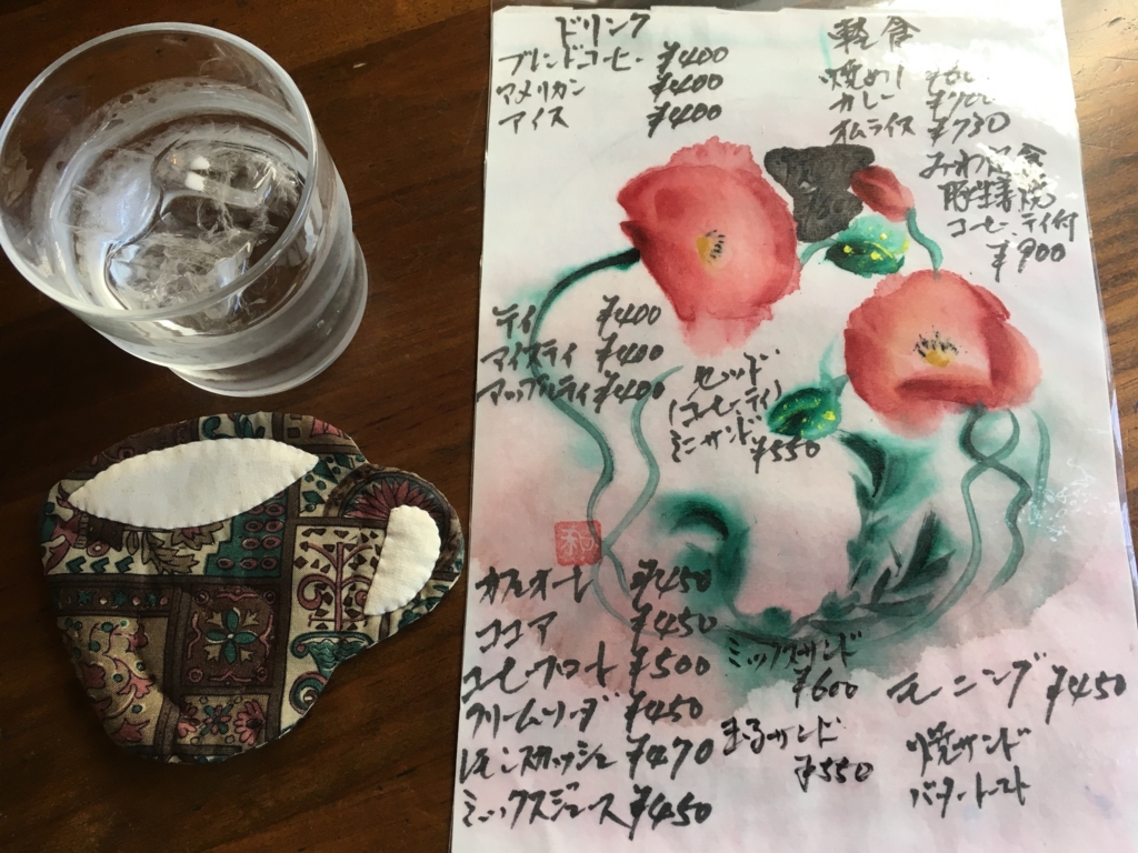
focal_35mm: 29
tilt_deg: -76.3
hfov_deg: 61.7
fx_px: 953
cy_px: 426
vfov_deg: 48.2
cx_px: 569
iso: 25
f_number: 2.2
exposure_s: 1/30
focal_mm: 4.15
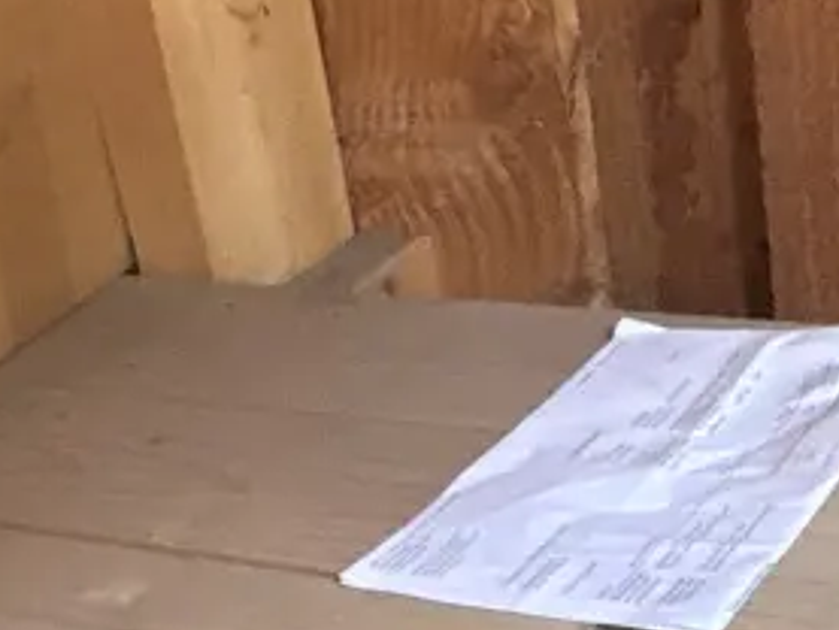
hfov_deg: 20.2
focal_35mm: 97
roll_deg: +14.3
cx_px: 415
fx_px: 2352
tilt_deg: -36.9
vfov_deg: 14.3
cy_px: 939
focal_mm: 2.22
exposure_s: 1/60
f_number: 2.2
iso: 400
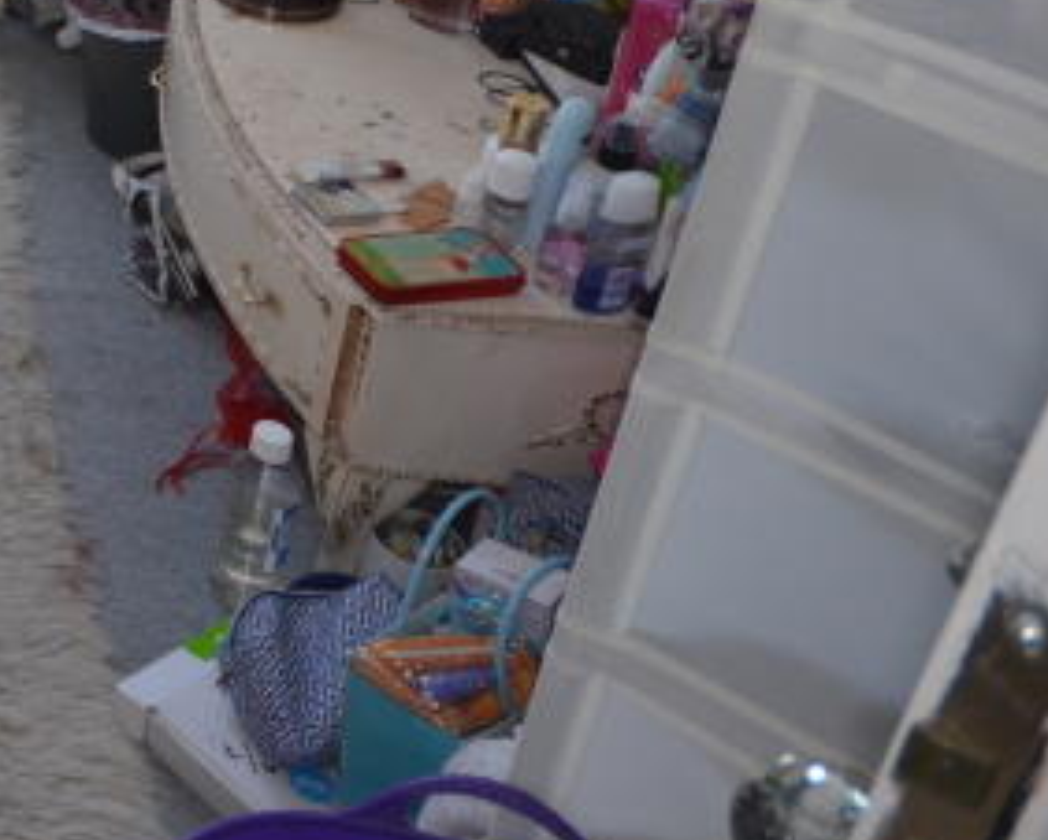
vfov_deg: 26.5
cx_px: -662
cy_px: -164
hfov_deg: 24.5
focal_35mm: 51
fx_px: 1583
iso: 220
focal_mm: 10
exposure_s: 1/60
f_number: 4
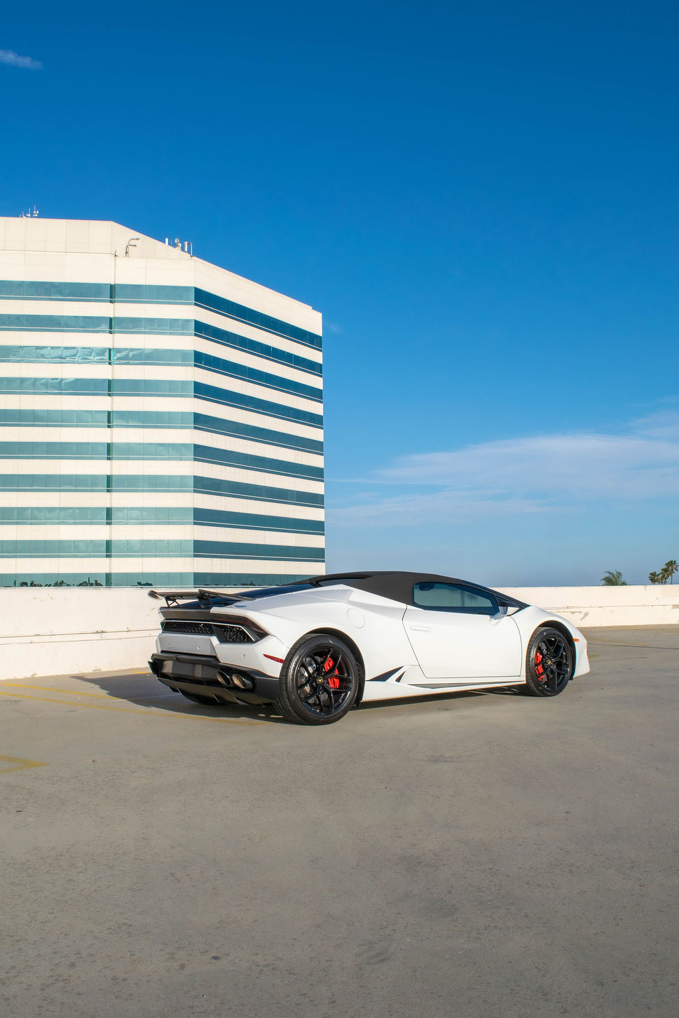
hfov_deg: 43.6
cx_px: 340
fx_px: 849
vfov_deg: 61.9
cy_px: 509
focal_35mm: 30
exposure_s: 1/500
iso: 200
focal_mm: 20
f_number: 11
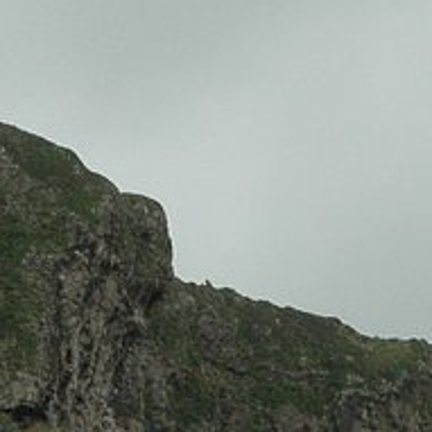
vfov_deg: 5.7
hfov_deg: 5.8
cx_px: 54
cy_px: 749
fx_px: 4250
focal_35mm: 301
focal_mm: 44
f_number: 11
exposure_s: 1/125
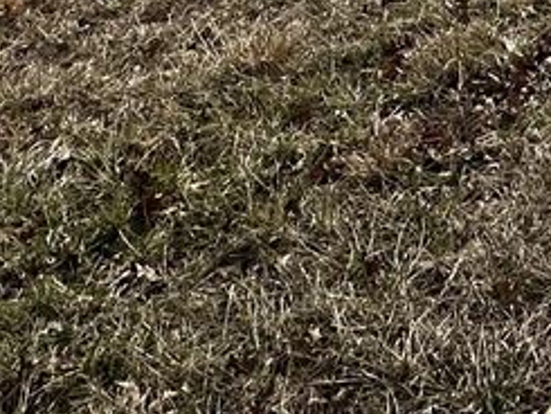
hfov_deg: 24.8
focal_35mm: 73
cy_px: -612
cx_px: 609
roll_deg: +0.0
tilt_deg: -4.1
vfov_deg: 13.7
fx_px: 1163
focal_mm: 2.22
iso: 50
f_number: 2.2
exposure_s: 1/7813
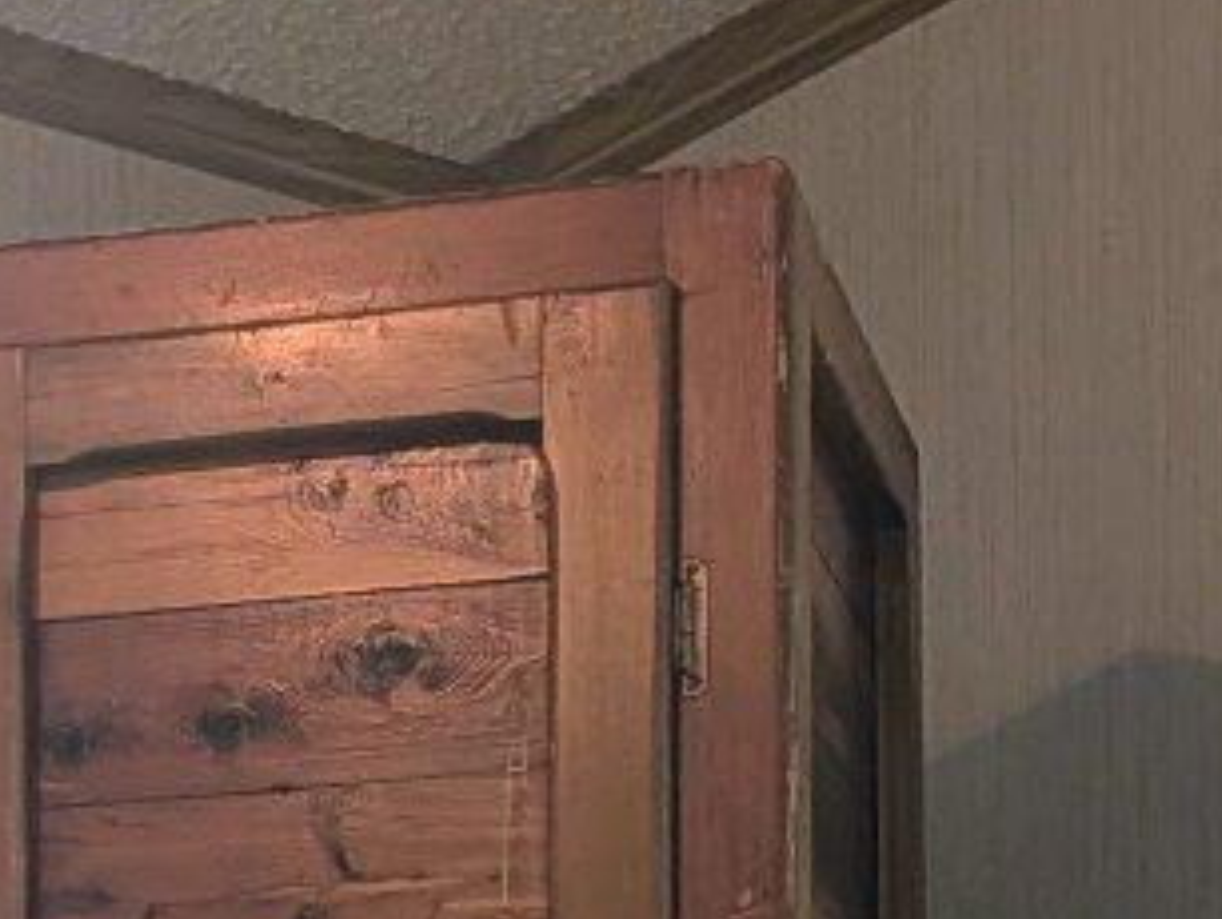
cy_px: 2309
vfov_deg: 8.4
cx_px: -160
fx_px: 5653
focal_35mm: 160
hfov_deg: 12.1
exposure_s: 1/30
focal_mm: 6.9
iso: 87
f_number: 1.68
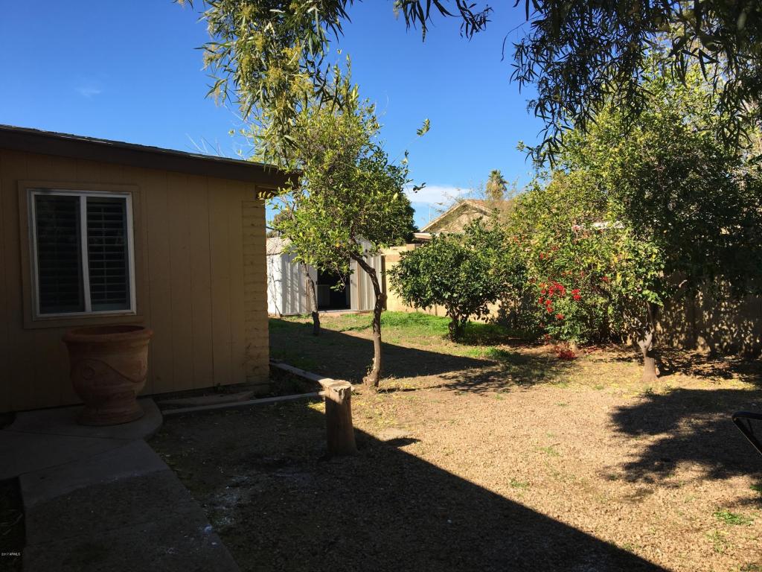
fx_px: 638
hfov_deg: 61.7
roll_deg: +0.5
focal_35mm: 29
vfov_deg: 48.2
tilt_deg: -1.7
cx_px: 381
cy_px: 286
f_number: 2.2
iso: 25
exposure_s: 1/1012
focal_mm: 4.15
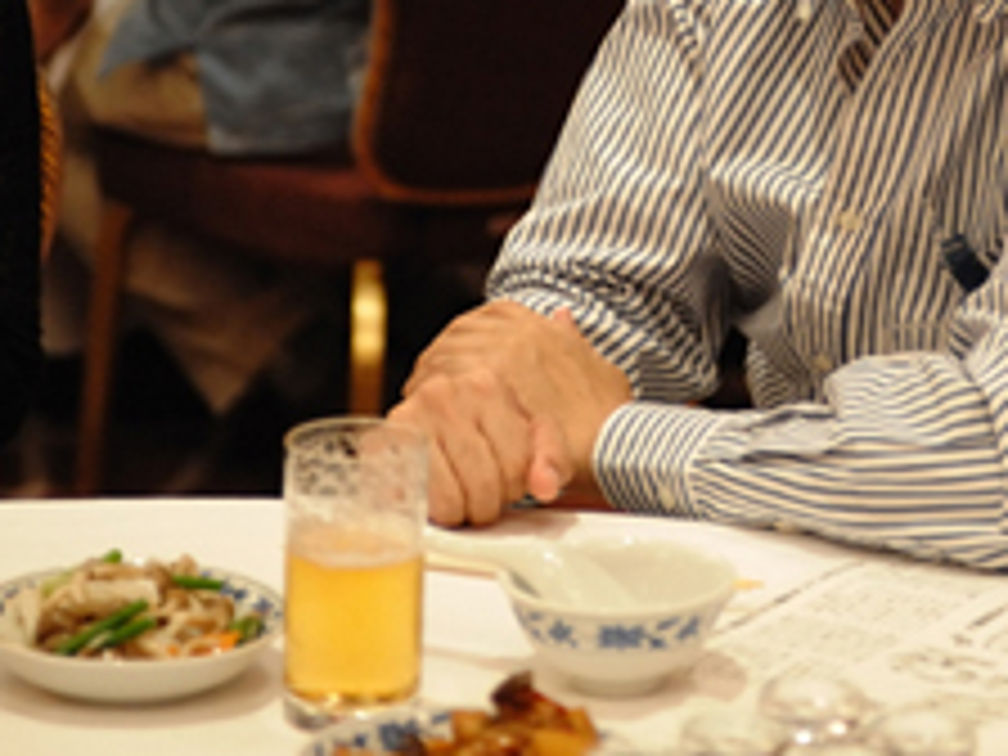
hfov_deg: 11.6
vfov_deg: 8.7
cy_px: 27
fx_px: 4950
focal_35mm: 170
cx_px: 824
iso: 3200
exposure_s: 1/125
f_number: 2.8
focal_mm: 62
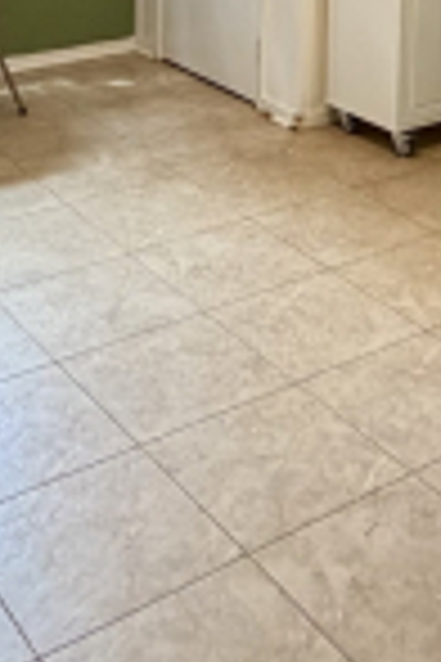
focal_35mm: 66
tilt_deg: -6.0
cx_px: 362
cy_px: -171
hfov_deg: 20.3
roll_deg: -0.8
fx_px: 1213
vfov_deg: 26.4
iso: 200
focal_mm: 2.22
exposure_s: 1/60
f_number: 2.2
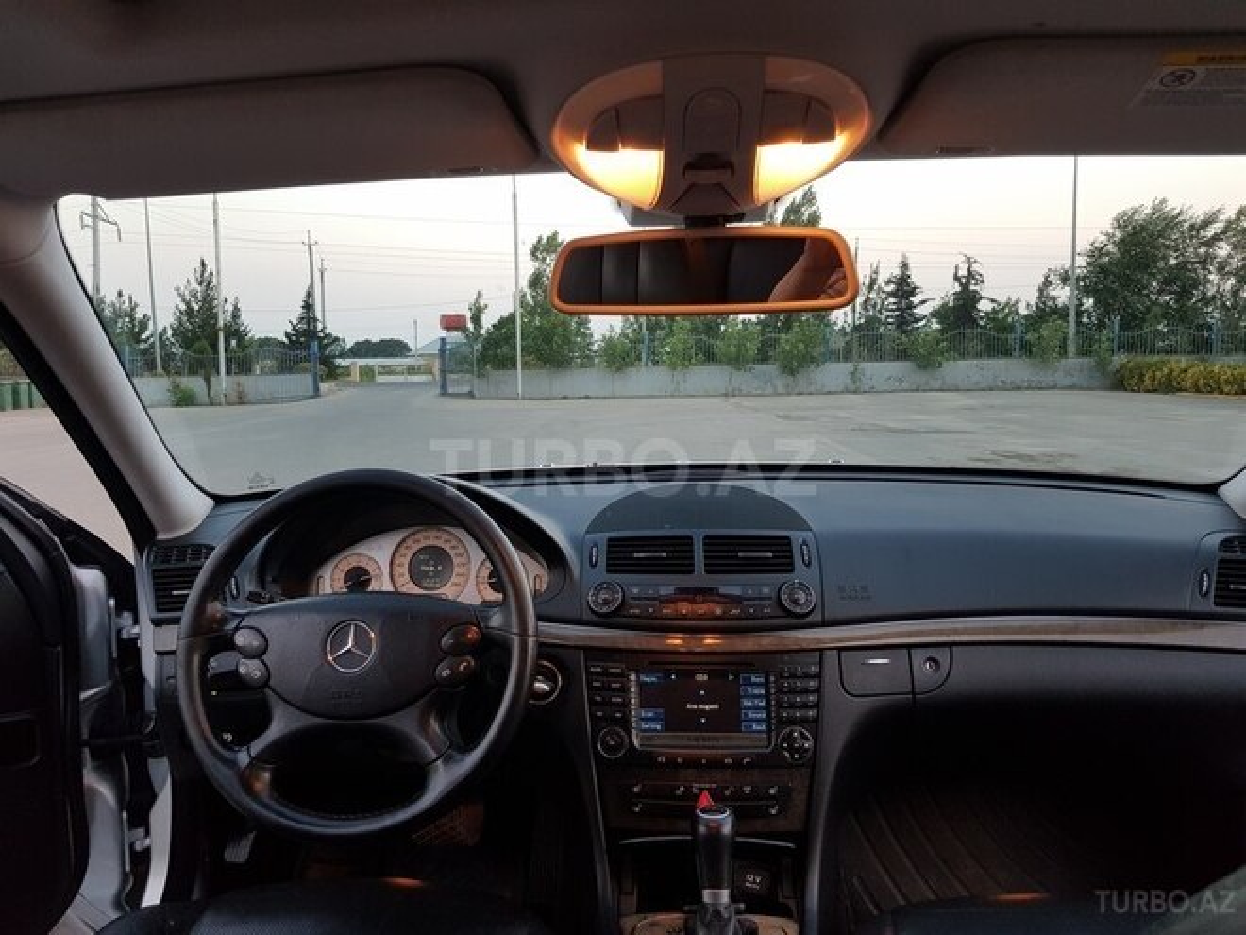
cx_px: 623
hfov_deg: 67.3
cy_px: 468
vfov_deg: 53.1
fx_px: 936
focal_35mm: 26
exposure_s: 1/60
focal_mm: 4.2
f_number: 1.7
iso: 100
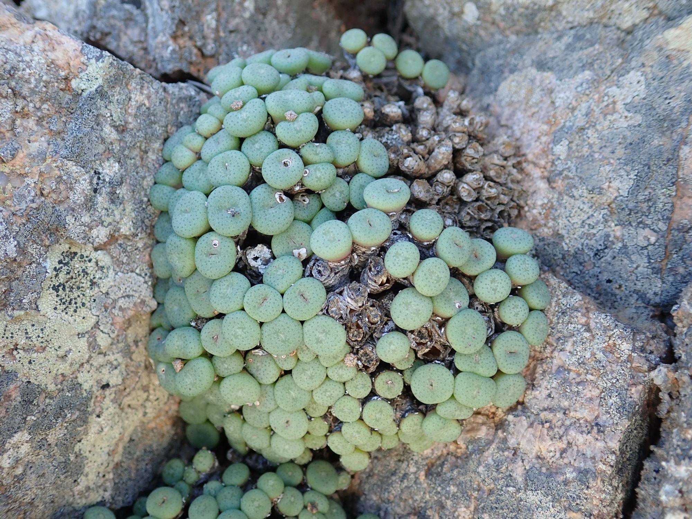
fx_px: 600
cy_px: 260
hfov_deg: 60.0
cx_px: 346
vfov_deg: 46.8
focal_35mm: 30
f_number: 2.3
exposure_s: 1/125
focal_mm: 5.5
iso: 160
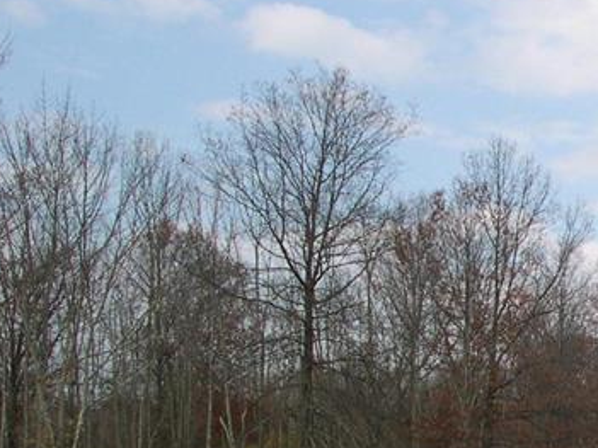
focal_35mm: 111
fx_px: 1917
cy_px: 492
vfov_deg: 13.1
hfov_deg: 16.4
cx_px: 845
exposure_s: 1/127
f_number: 7.6
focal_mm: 8
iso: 100
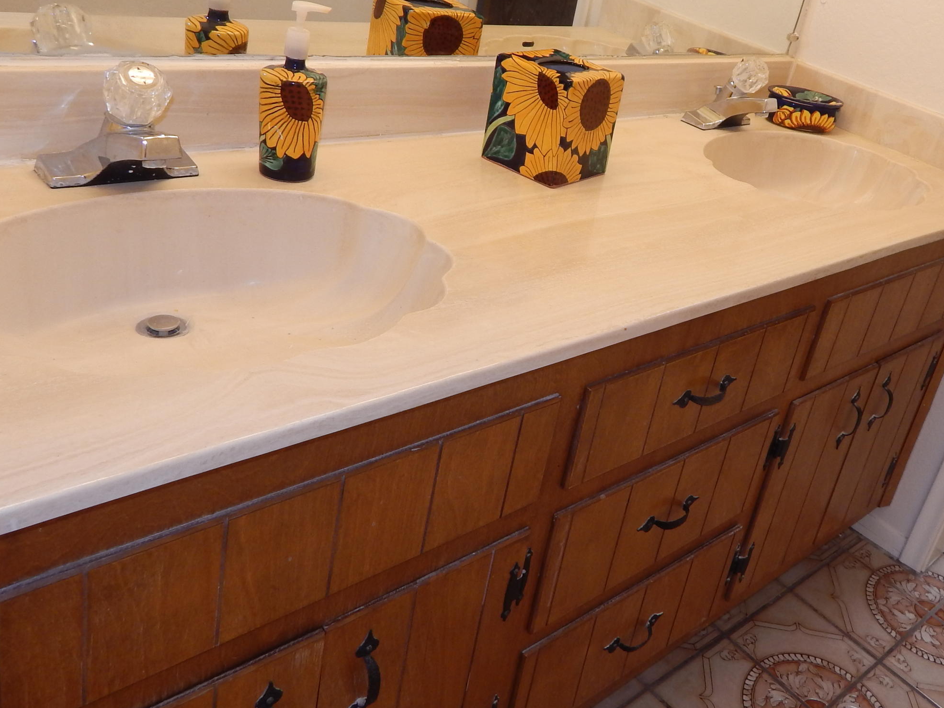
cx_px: 600
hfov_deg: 52.0
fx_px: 955
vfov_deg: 40.4
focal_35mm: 35
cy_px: 256
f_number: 3
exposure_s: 1/50
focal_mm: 4
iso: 125
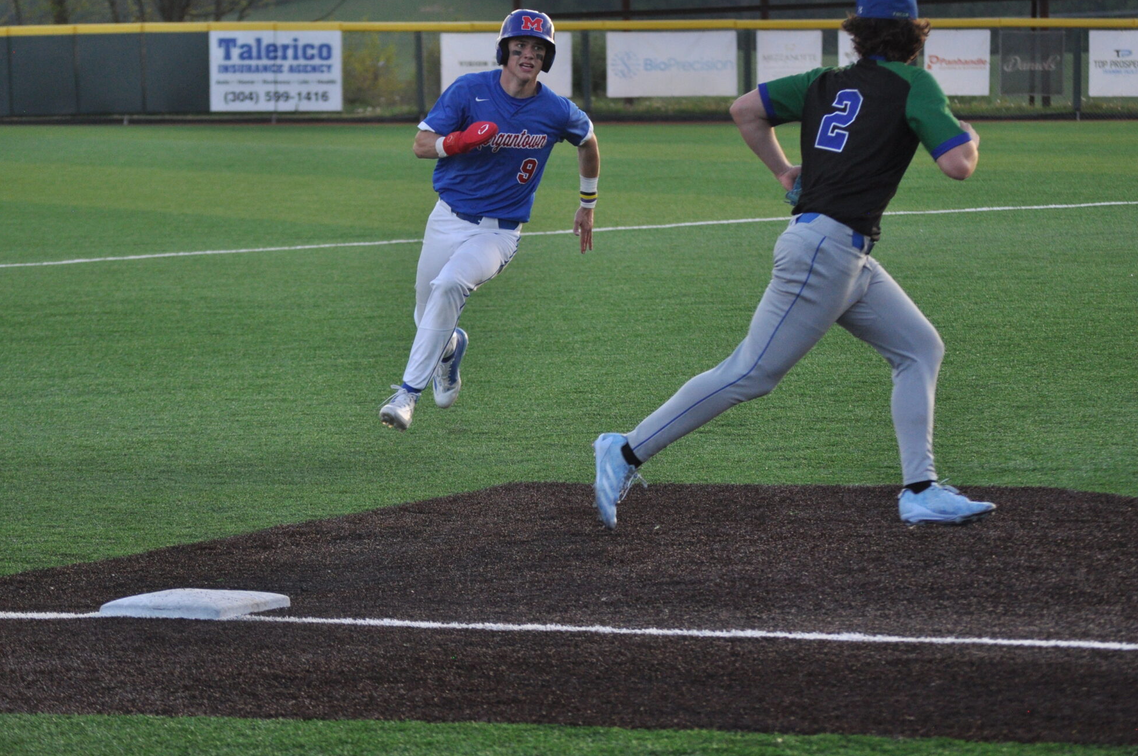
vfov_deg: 7.1
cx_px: 545
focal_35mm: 192
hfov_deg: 10.7
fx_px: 6062
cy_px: 273
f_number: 4.5
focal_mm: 98
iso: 720
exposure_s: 1/1000
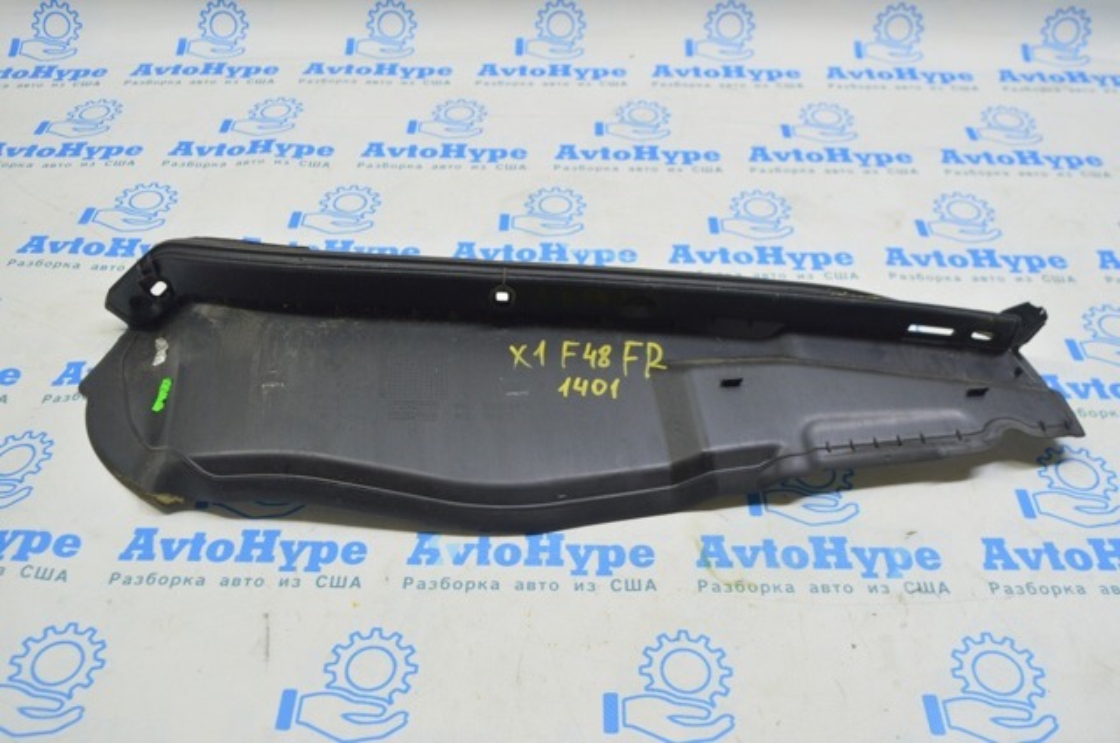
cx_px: 560
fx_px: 1072
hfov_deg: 55.2
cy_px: 372
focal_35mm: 34
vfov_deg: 38.3
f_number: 5.6
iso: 400
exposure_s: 1/20
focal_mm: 23
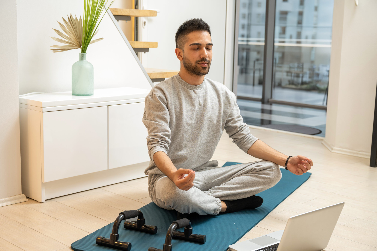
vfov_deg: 26.0
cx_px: 190
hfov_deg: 38.2
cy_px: 127
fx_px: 545
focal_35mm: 52
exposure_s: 1/30
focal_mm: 51
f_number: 4
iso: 320
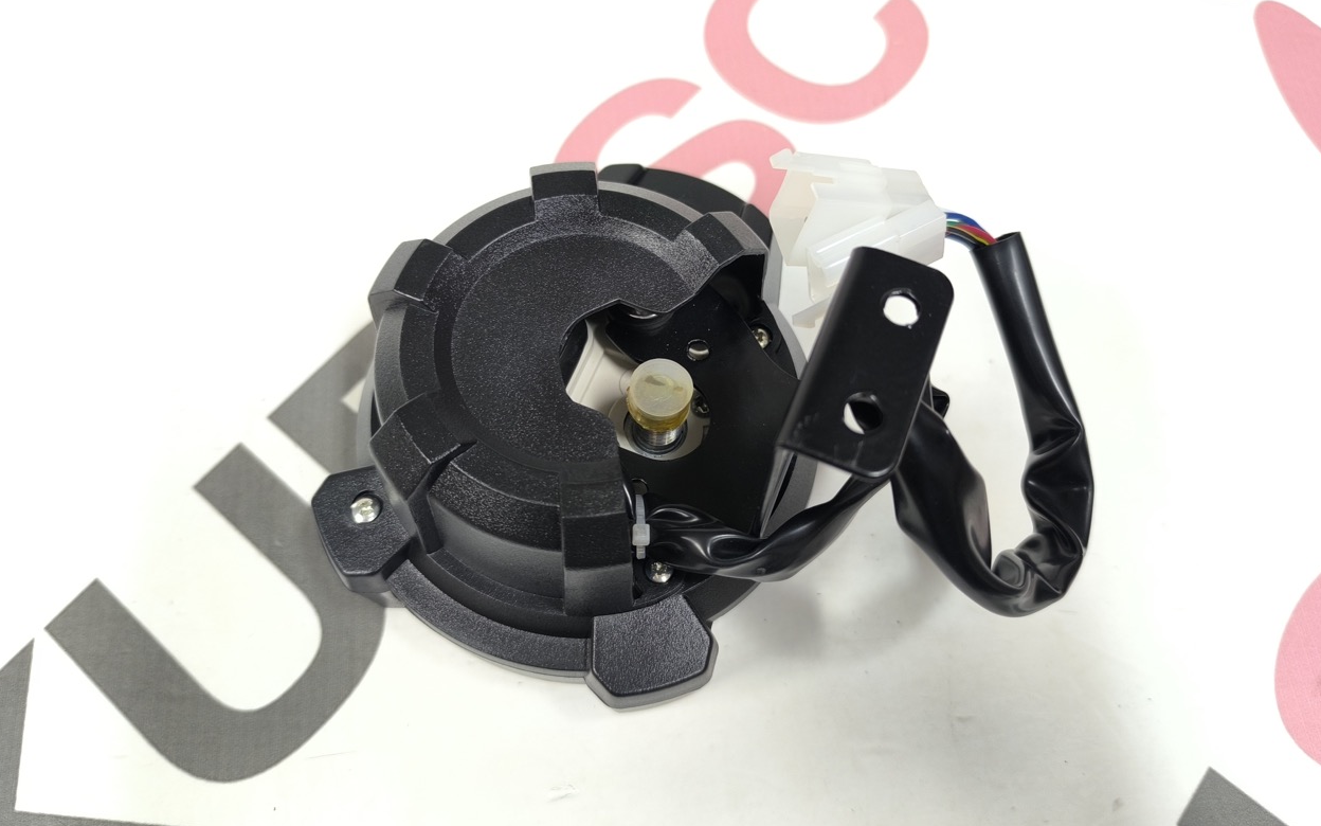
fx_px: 900
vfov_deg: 49.2
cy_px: 388
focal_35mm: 25
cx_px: 663
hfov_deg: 72.5
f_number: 1.65
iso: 800
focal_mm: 6.14
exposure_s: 1/33.3
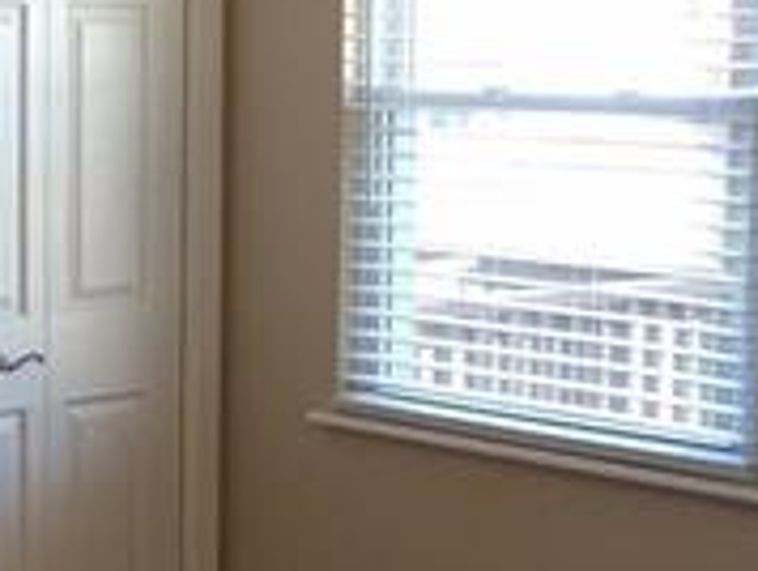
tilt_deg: -6.0
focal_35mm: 104
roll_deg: -1.4
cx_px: 128
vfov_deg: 14.3
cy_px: 311
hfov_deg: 18.7
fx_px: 2280
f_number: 2.2
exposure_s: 1/15
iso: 32
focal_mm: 4.15
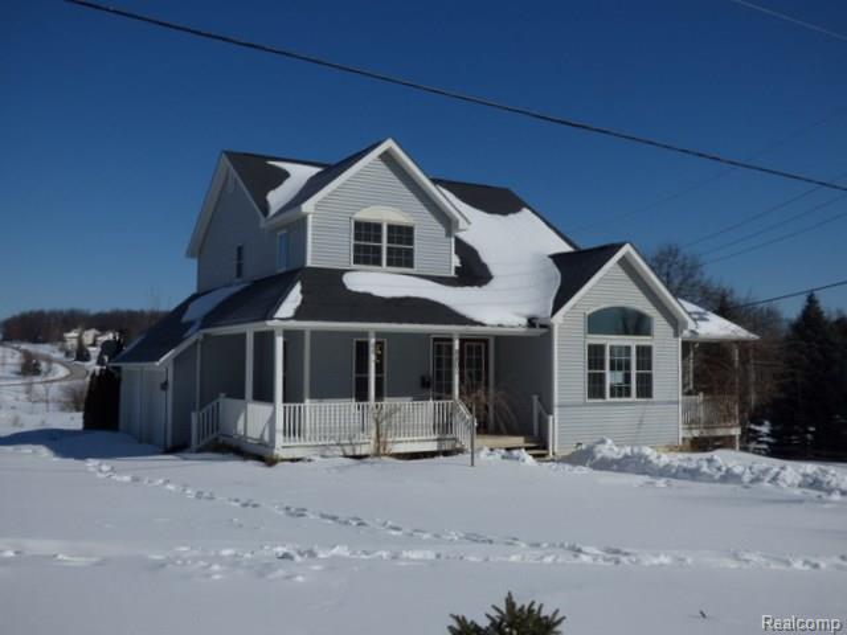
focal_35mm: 32
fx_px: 783
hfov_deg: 56.8
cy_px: 318
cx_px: 424
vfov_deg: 44.2
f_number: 5
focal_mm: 5.78
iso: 100
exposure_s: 1/1600
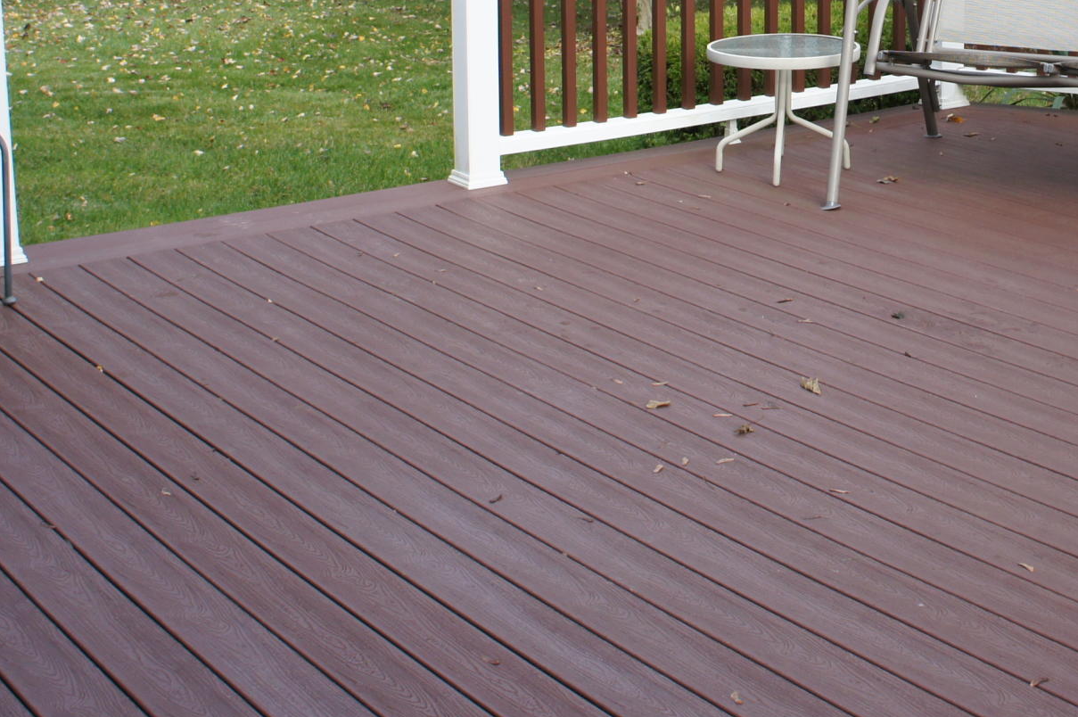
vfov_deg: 19.4
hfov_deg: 29.3
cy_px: -67
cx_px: 880
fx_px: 2005
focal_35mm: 67
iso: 200
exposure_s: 1/100
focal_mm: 18
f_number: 6.3
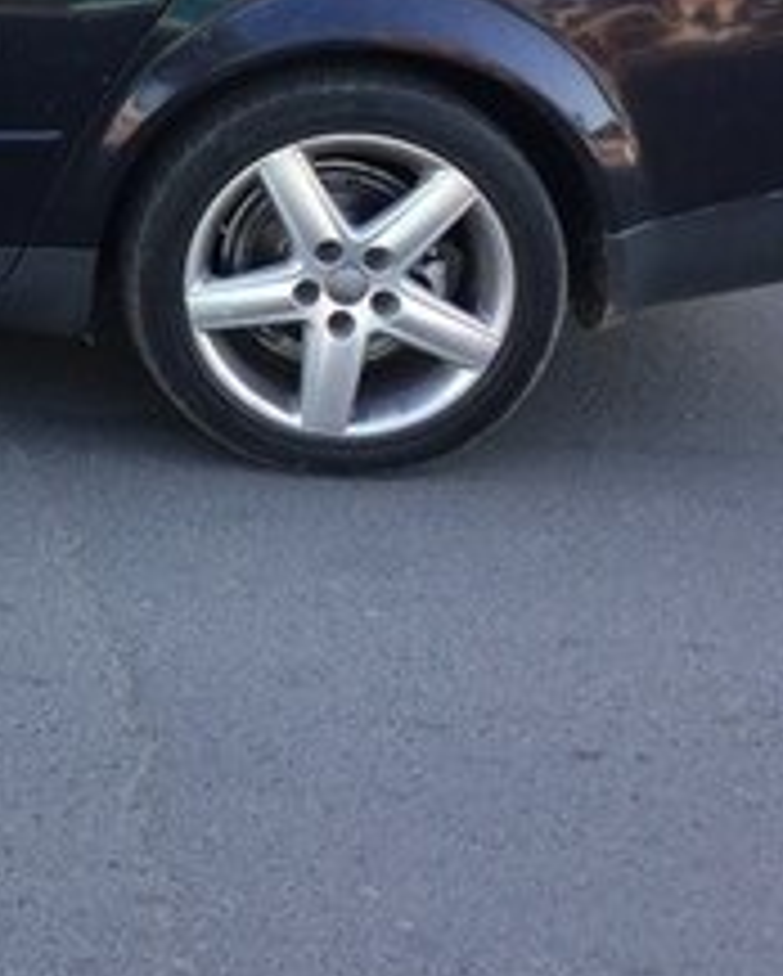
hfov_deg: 16.1
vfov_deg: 21.4
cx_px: -464
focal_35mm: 86
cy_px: -16
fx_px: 2488
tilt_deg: -11.0
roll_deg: -0.3
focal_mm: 4.15
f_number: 2.2
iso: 32
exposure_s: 1/128
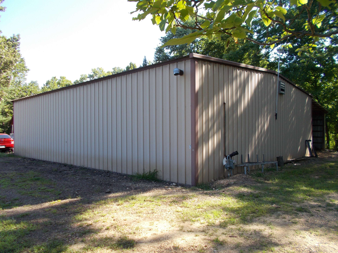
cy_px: 126
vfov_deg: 53.1
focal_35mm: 26
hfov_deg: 67.3
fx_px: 254
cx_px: 169
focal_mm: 4.6
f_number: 3.2
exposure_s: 1/200
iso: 80
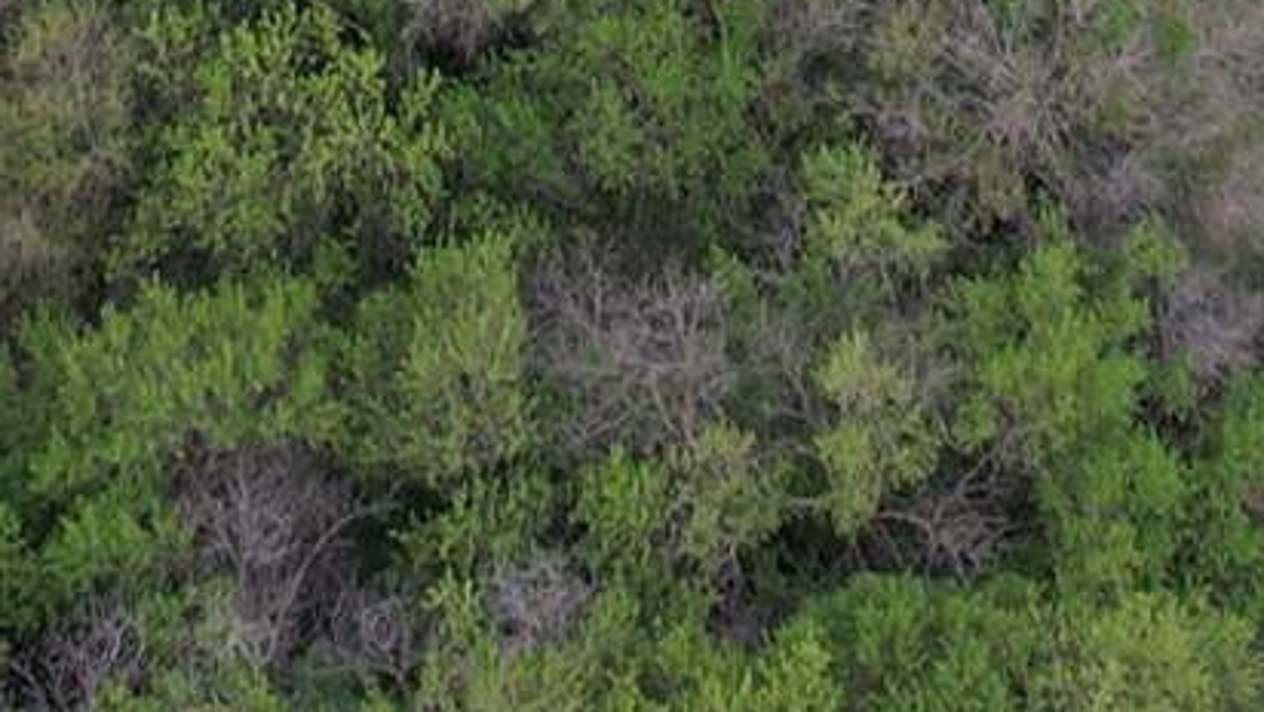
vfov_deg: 6.1
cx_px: 341
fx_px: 5766
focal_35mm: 172
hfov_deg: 12.5
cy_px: -1961
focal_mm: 8.38
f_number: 2.8
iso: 100
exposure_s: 1/30
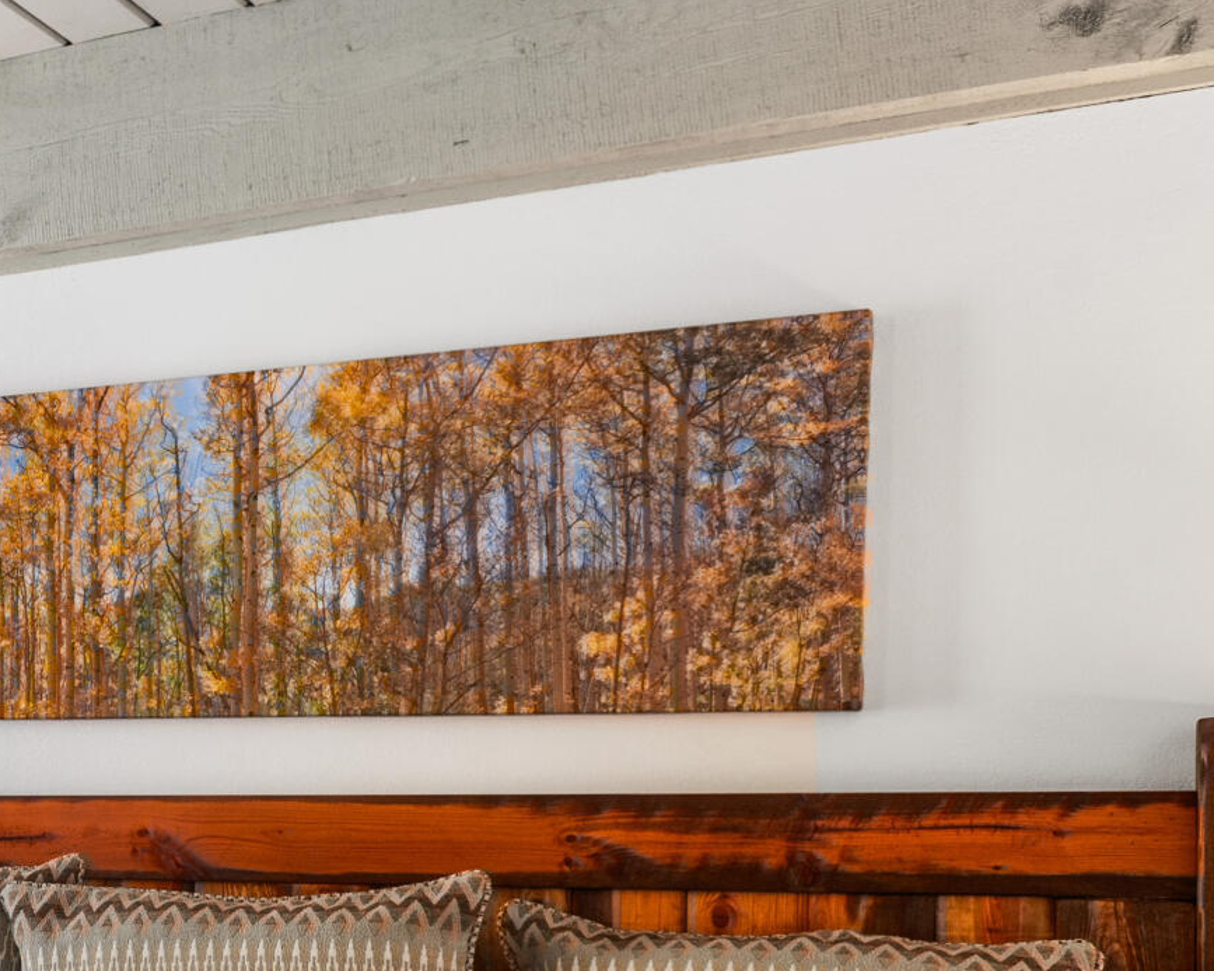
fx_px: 2335
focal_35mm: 65
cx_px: -752
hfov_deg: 22.2
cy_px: 916
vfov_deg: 22.8
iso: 400
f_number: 7.1
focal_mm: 20
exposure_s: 1/4
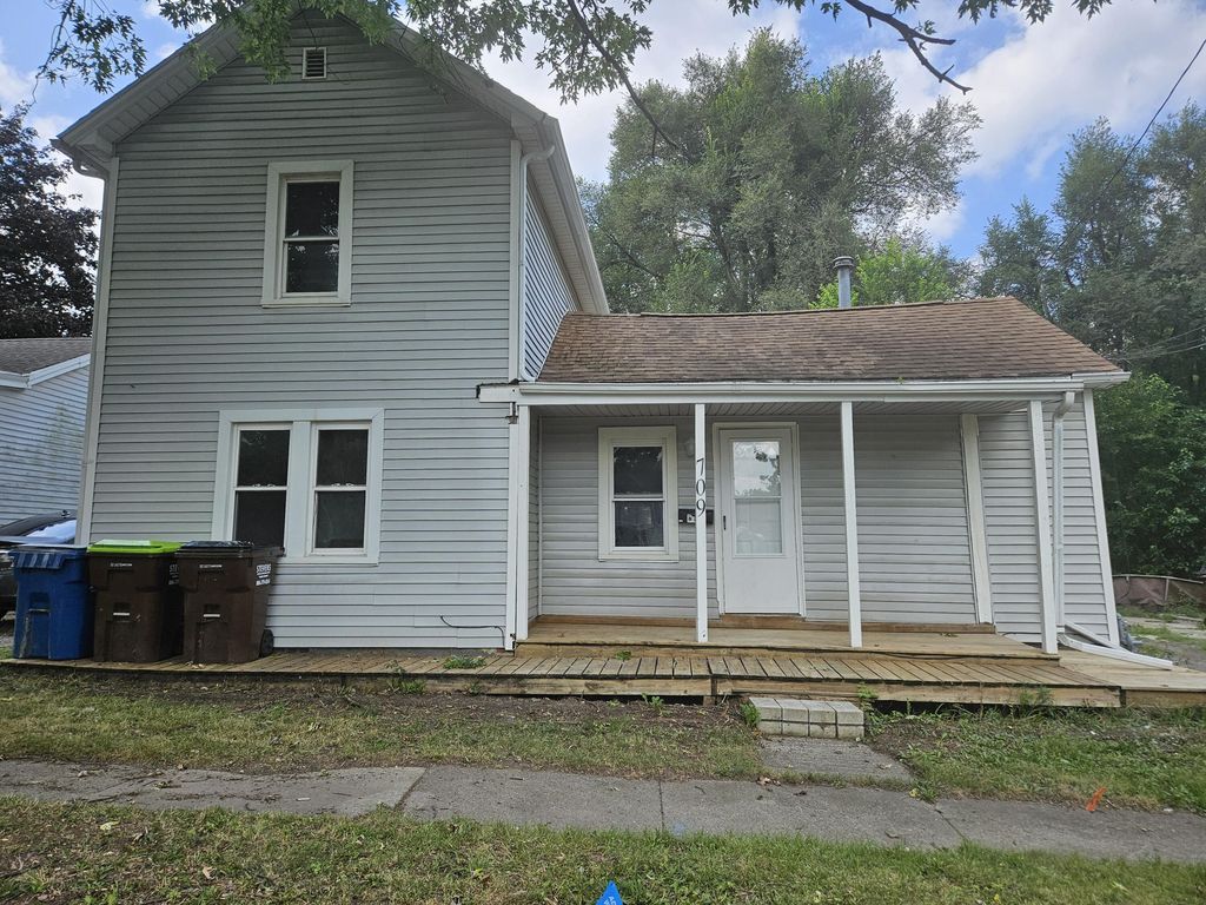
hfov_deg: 73.9
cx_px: 603
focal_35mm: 23
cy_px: 452
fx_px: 801
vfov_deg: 58.9
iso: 50
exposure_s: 1/1084
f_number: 1.8
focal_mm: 5.4
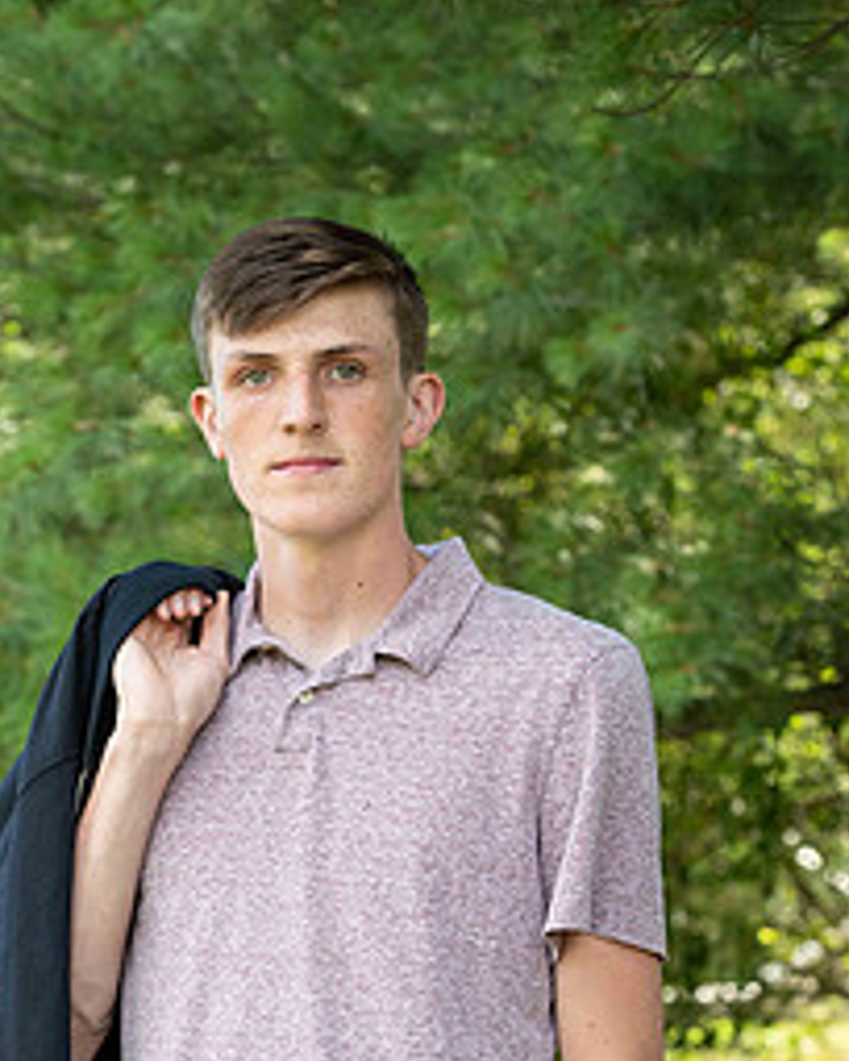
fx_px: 5088
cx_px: 229
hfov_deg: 9.5
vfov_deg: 11.9
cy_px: 816
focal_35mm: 162
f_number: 6.3
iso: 500
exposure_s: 1/200
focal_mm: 98
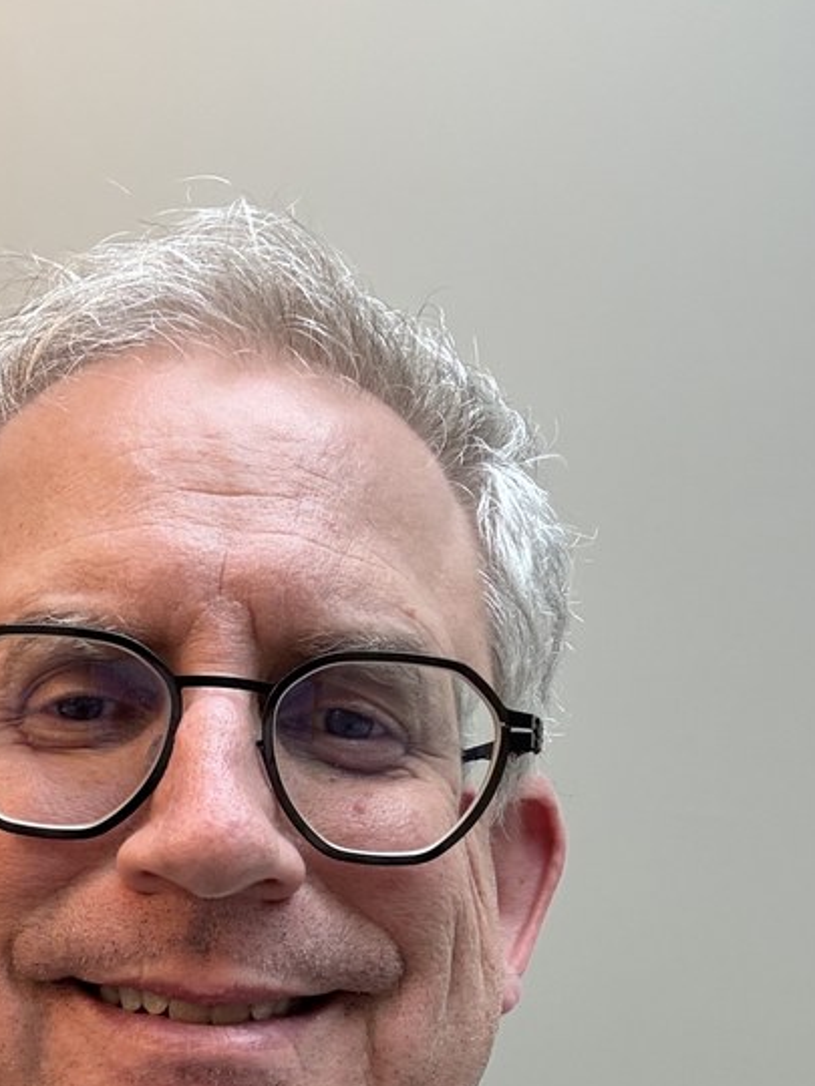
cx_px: 154
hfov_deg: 28.4
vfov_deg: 37.5
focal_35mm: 50
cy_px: 782
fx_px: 1570
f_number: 1.9
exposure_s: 1/40
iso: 200
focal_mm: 2.69
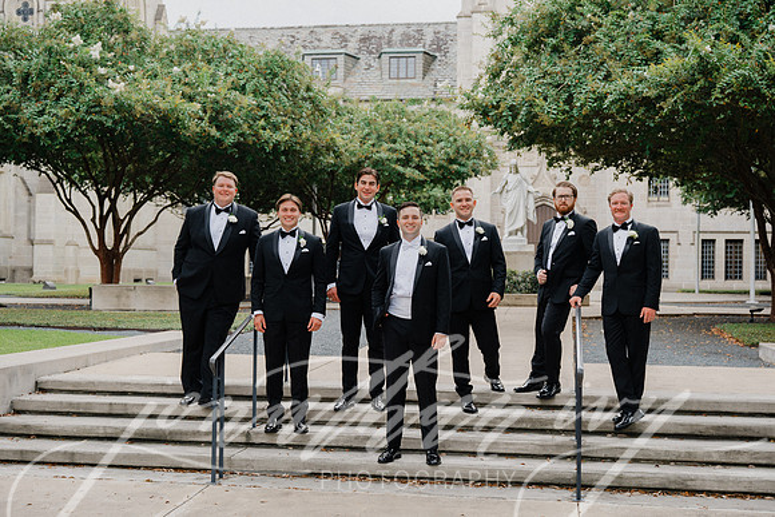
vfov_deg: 28.7
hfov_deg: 41.9
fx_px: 1012
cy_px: 258
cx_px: 388
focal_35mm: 47
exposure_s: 1/250
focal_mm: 47
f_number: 4
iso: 250
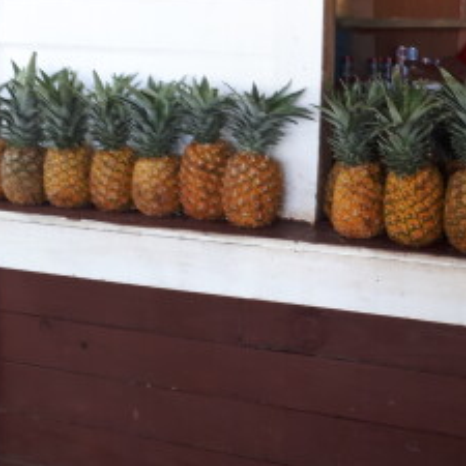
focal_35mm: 51
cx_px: 404
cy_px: 164
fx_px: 777
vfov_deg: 33.2
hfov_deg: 32.0
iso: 64
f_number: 1.9
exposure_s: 1/33
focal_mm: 3.6
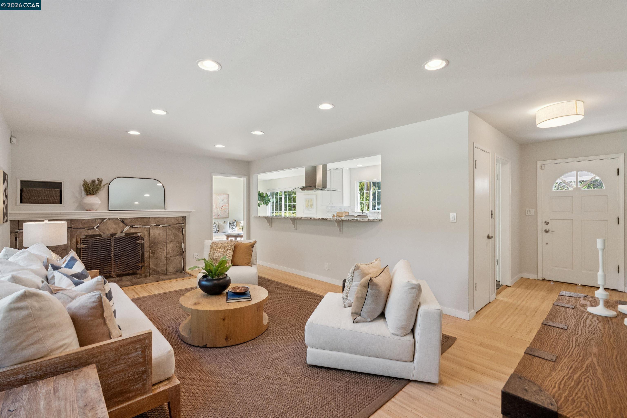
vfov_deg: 73.7
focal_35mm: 16
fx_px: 279
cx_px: 314
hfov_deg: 96.7
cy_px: 209
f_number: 8
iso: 1600
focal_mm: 16
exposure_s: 1/100
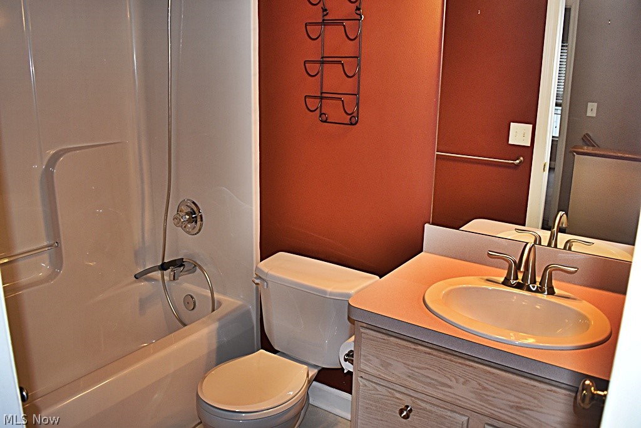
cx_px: 320
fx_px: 534
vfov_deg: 43.6
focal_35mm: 30
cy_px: 214
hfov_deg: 61.9
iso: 720
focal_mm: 20
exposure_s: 1/200
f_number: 5
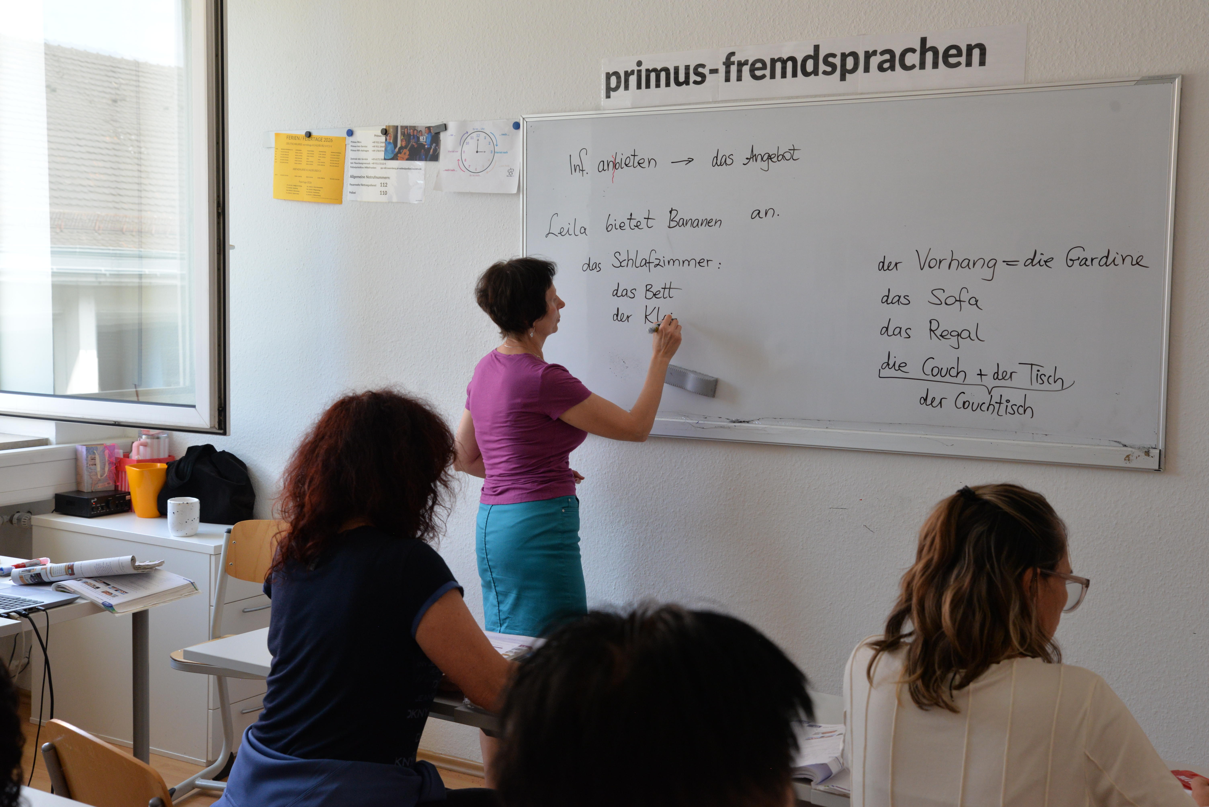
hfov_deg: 41.1
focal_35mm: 48
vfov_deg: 28.1
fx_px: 1613
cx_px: 604
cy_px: 404
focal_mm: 48
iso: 1250
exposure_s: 1/200
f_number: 7.1
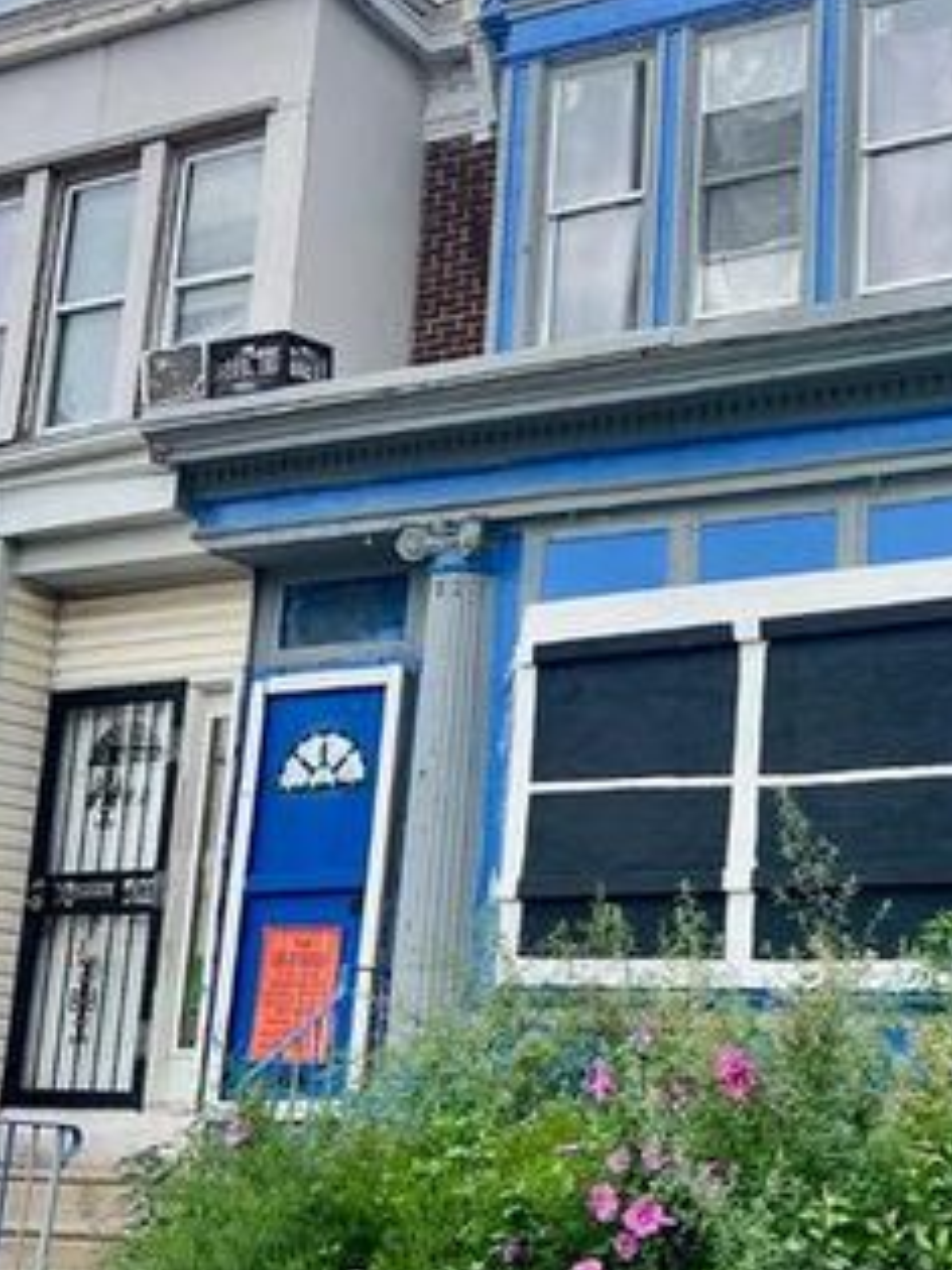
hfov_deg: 25.6
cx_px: 875
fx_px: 2018
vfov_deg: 34.9
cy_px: 631
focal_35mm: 55
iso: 50
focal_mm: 5.7
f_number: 1.5
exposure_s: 1/1079
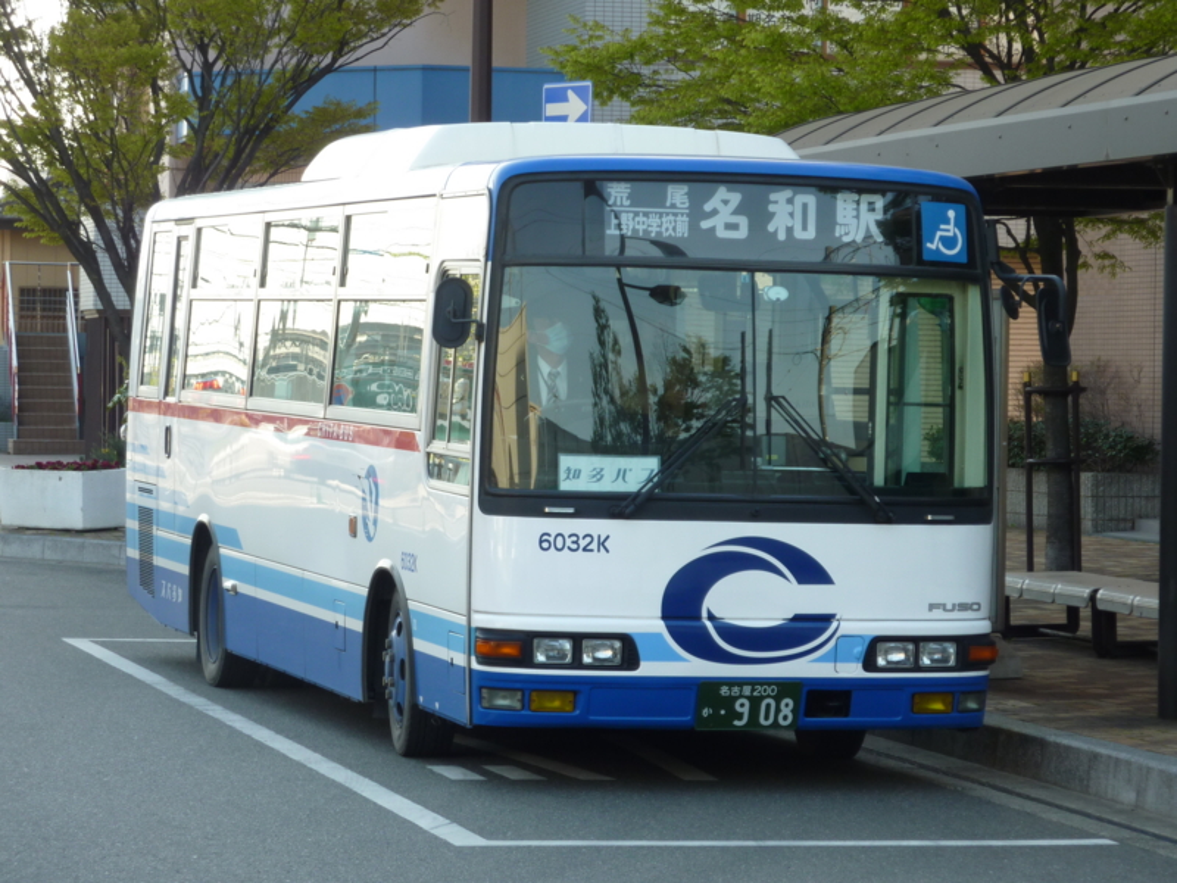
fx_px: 4658
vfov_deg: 10.8
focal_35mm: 137
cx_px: 588
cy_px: 442
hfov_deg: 14.4
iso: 80
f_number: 4.5
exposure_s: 1/80
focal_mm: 22.5
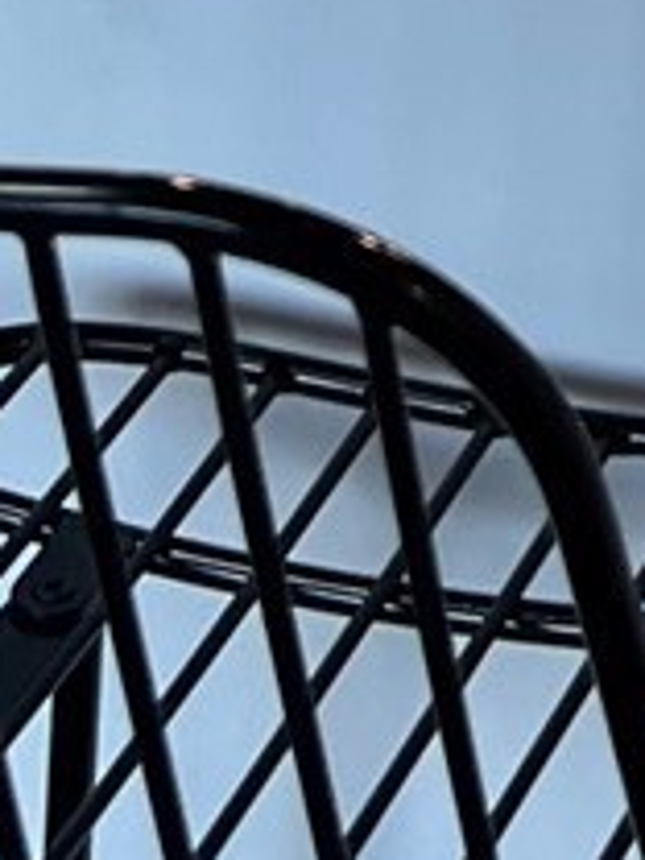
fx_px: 4969
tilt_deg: -4.7
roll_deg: +0.3
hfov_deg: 7.2
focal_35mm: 200
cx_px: 1203
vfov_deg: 8.7
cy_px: -1418
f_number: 1.5
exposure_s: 1/120
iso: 125
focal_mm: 5.7
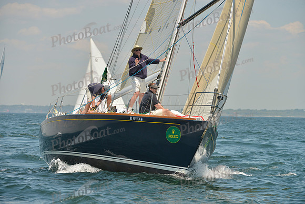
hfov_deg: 10.3
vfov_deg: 6.9
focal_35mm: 200
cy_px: 102
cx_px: 152
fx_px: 1695
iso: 280
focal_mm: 200
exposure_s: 1/1250
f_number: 6.3
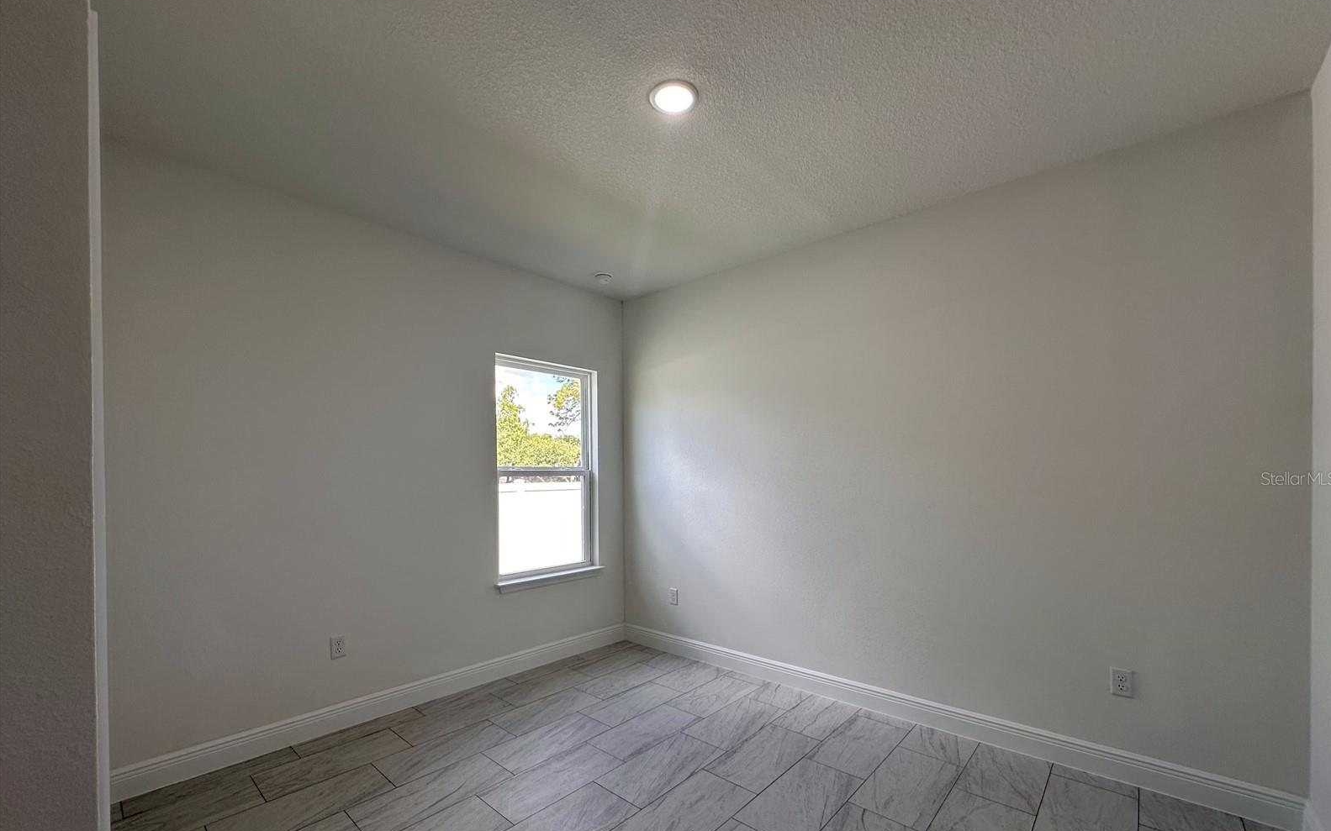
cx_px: 668
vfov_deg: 74.3
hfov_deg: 101.5
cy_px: 478
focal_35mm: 15
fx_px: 544
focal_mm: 2.22
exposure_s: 1/120
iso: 40
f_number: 2.2
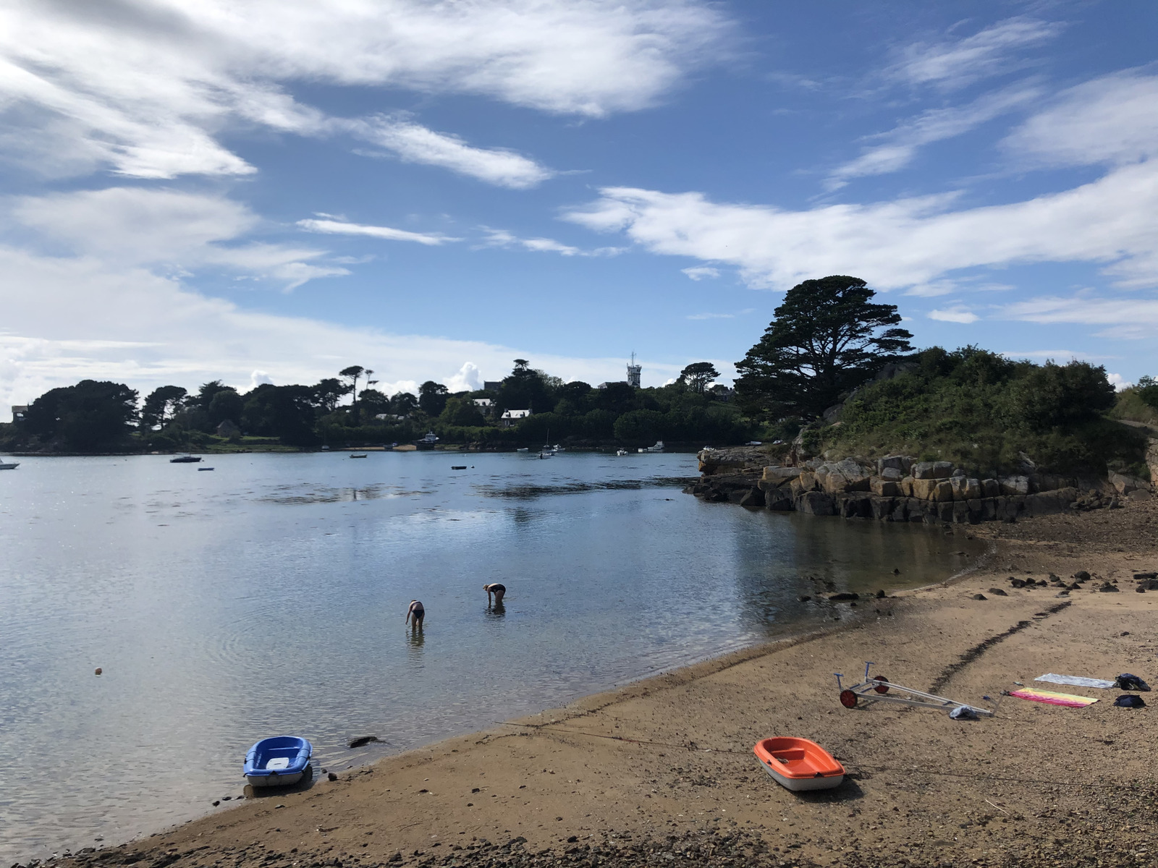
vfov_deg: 49.7
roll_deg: +1.3
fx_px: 937
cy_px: 434
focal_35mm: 28
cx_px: 579
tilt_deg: -1.6
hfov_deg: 63.4
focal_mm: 4
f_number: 1.8
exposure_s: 1/4878
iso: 25
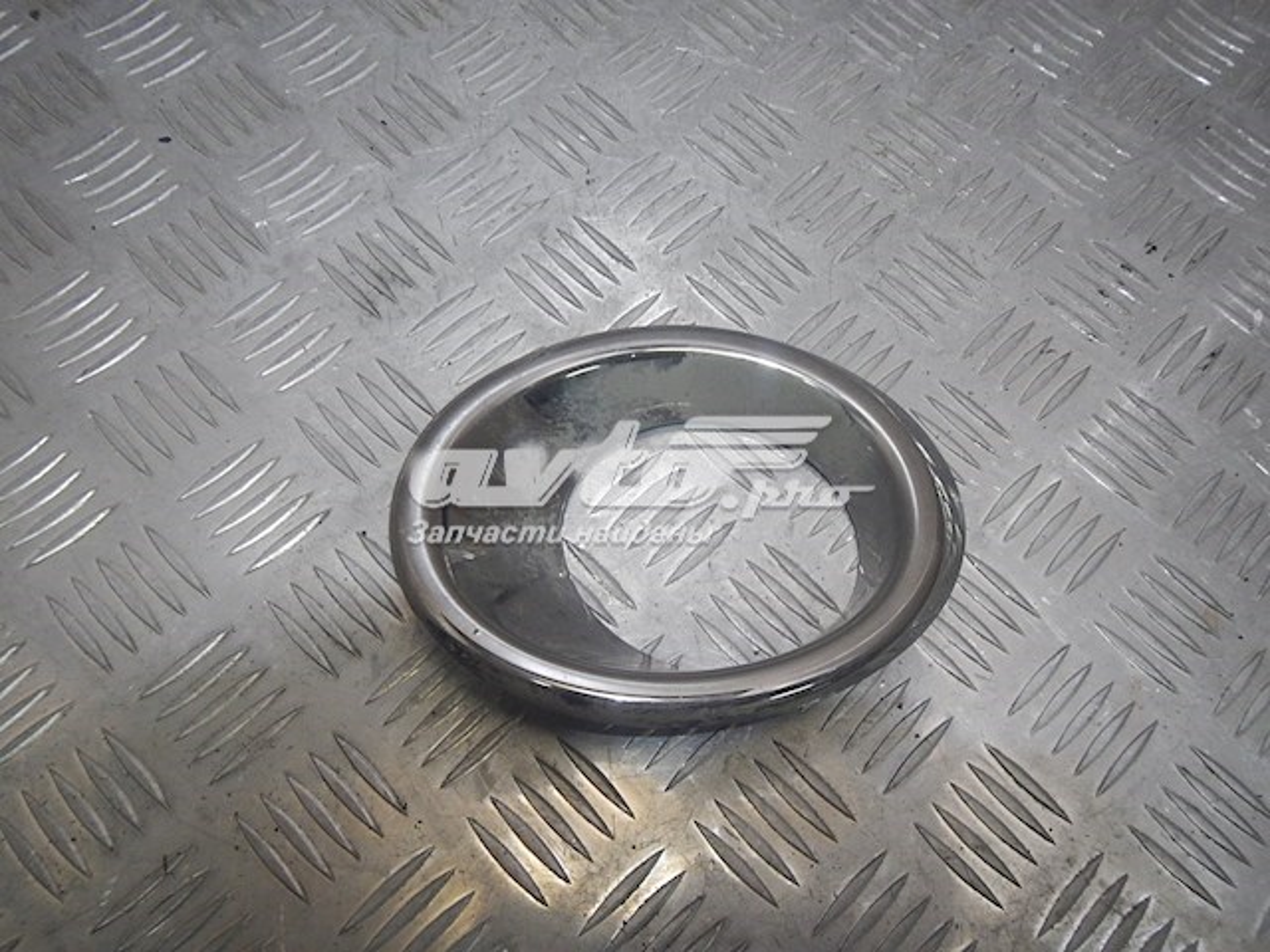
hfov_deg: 63.4
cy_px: 476
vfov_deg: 49.7
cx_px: 635
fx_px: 1027
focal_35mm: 28
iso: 360
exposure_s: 1/30
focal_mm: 5
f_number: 3.9
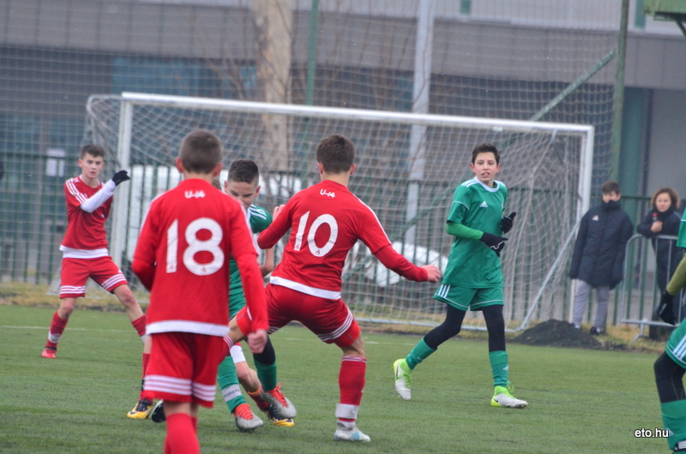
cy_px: 227
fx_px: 7702
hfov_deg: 5.1
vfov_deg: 3.4
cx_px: 343
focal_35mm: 405
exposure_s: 1/640
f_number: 6.3
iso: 1600
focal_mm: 270
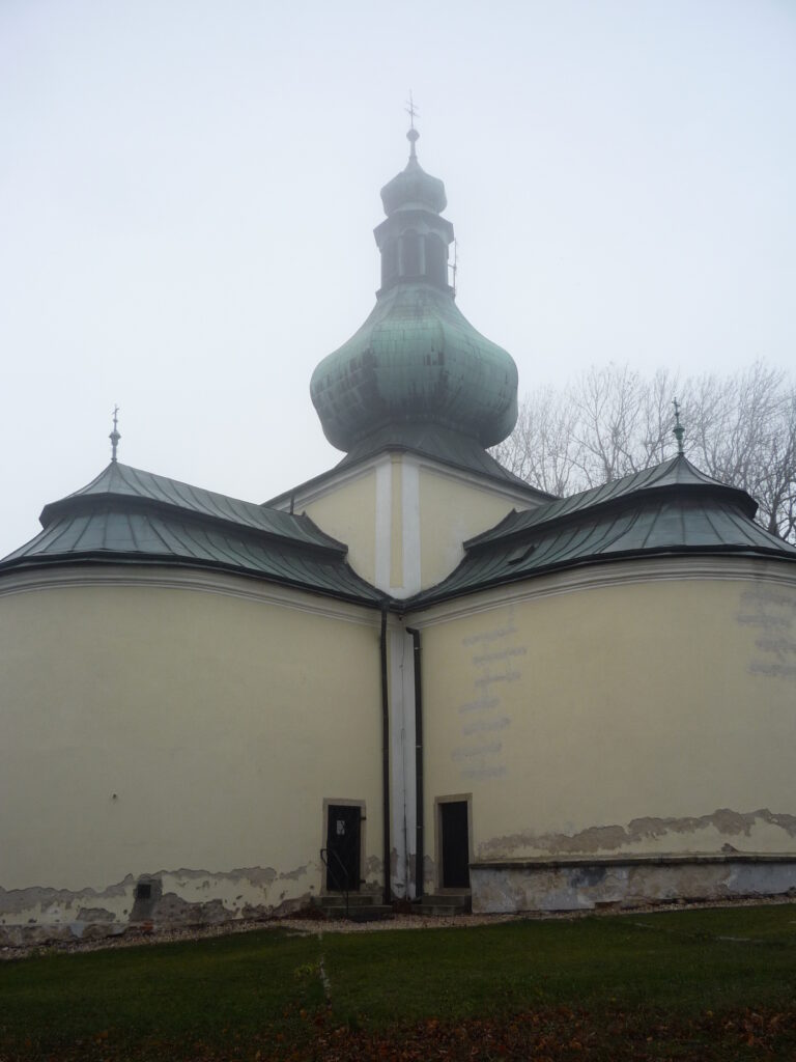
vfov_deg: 56.8
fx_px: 981
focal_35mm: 32
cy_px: 531
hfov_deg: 44.2
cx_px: 398
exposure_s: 1/125
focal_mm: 5.2
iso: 100
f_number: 4
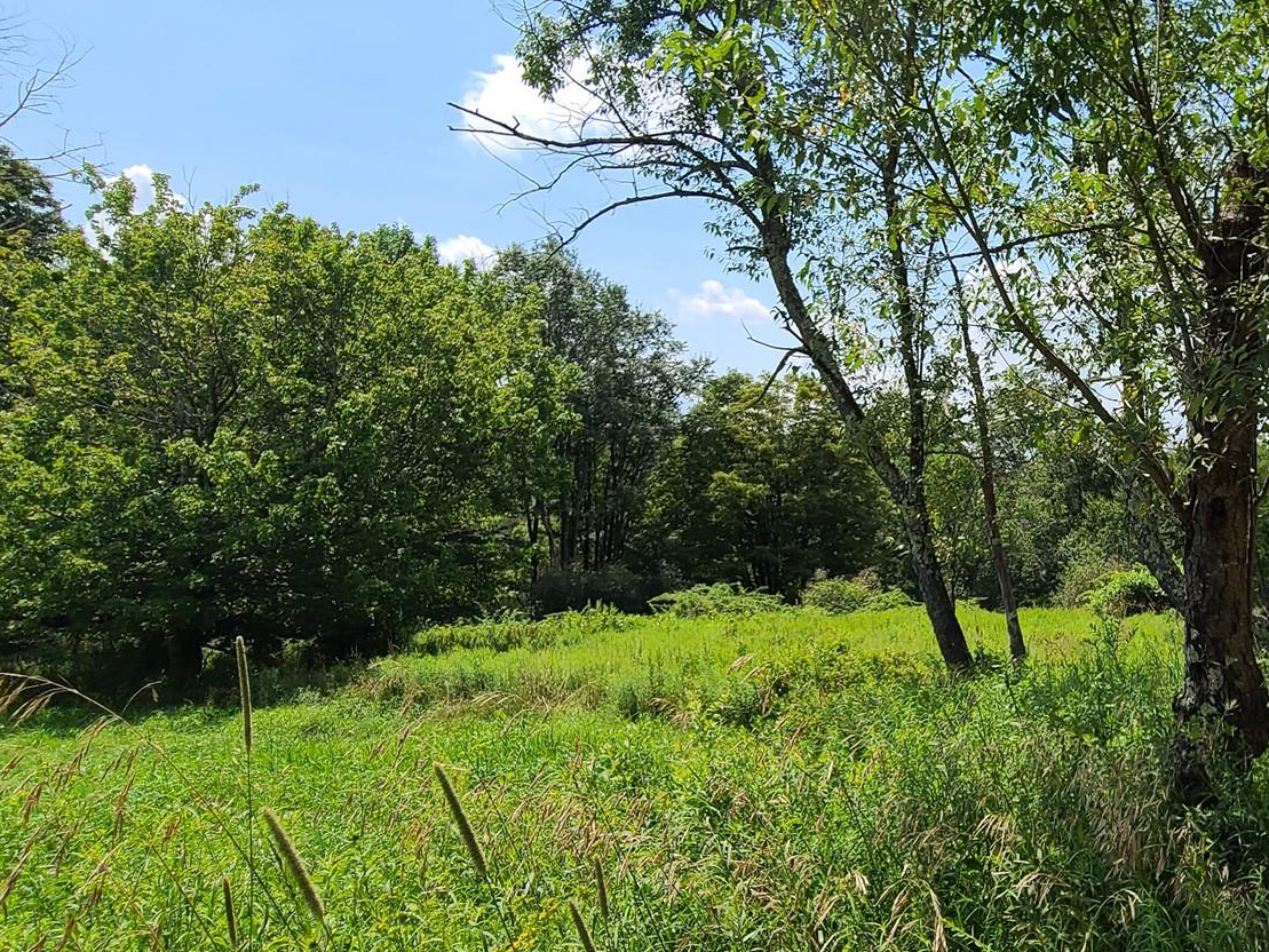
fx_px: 880
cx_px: 918
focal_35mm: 24
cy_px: 458
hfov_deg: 68.0
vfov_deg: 56.8
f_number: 2.2
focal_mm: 2.2
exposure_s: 1/1819
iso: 50
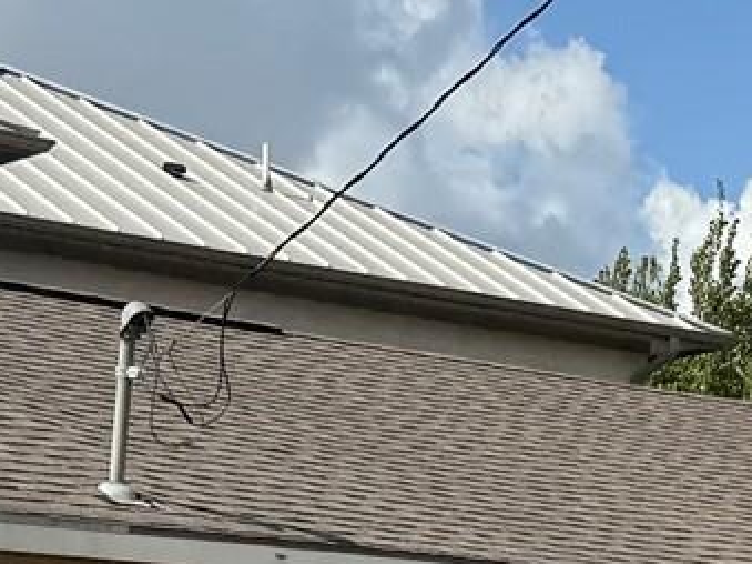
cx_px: 559
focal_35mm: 145
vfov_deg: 9.8
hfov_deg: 13.6
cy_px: 957
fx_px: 3149
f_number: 1.78
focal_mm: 6.76
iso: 80
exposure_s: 1/6173
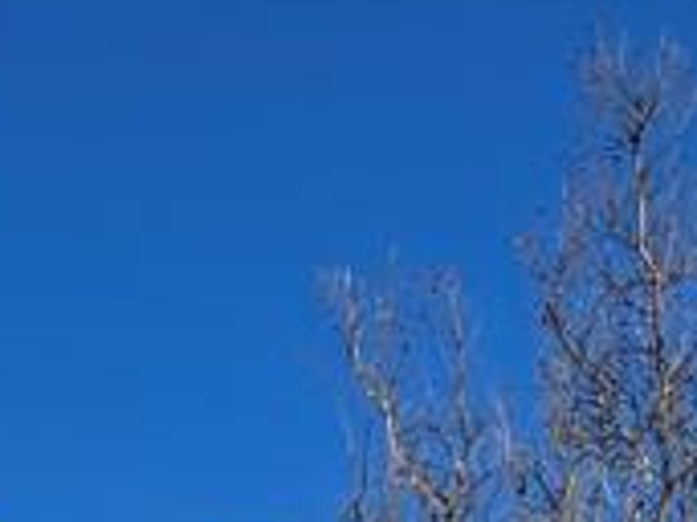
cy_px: 1537
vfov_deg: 8.2
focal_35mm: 156
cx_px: -1166
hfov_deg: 10.3
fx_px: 3139
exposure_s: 1/6211
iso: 50
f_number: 1.5
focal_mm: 5.7
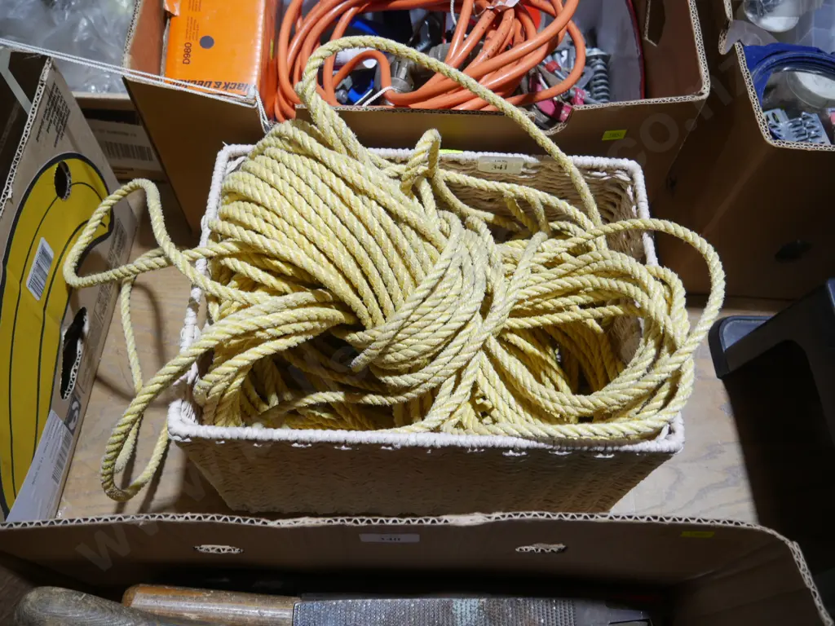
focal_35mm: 28
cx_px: 418
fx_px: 675
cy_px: 313
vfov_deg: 49.7
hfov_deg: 63.4
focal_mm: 14
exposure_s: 1/60
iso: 250
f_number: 3.5
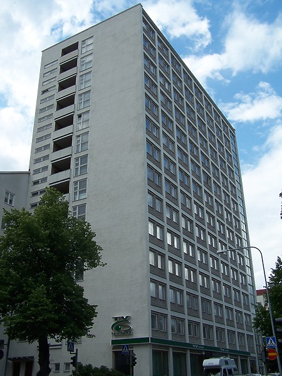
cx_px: 141
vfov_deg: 49.0
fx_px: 413
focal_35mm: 38
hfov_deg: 37.7
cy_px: 188
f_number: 4
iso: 80
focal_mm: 6.3
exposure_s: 1/500
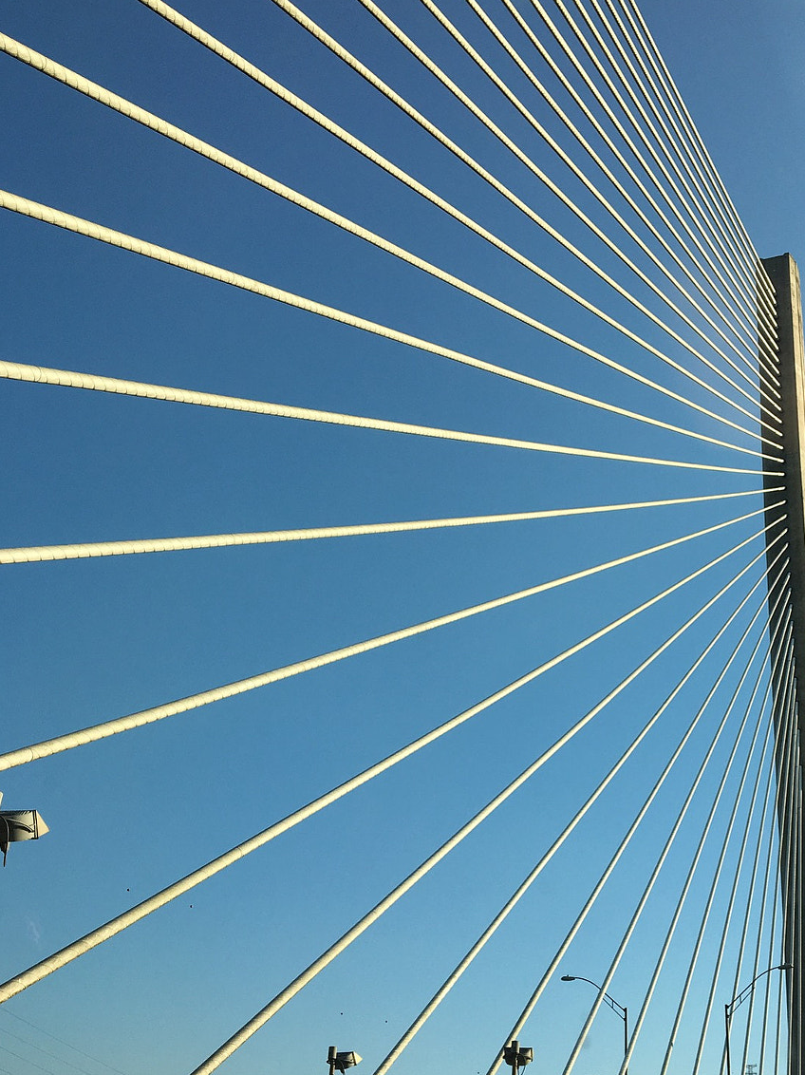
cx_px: 554
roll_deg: -1.5
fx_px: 1272
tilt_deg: +26.2
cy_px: 643
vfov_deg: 45.6
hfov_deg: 34.7
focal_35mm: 41
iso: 25
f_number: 2.2
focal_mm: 4.15
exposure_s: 1/1304
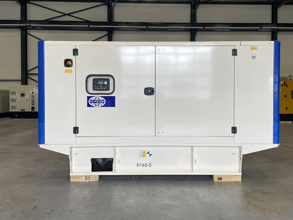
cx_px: 158
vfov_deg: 46.8
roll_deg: +0.3
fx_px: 254
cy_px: 103
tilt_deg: -1.8
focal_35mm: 30
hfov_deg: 59.9
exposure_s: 1/100
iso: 50
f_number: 1.6
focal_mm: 4.2
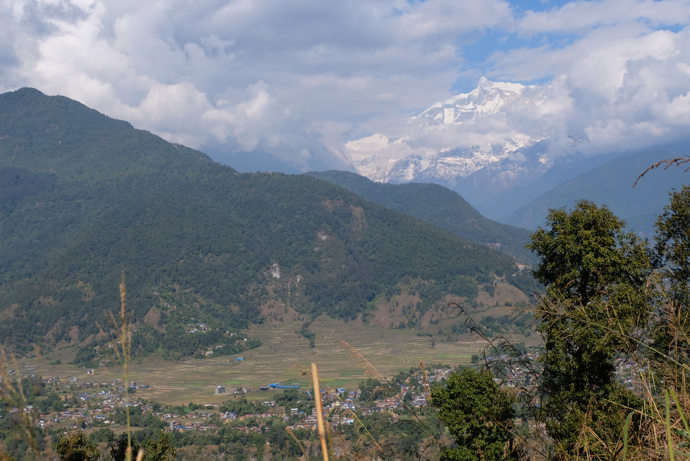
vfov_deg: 29.3
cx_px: 345
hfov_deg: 42.7
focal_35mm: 46
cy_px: 230
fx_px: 882
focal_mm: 30.9
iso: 400
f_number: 8
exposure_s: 1/1000
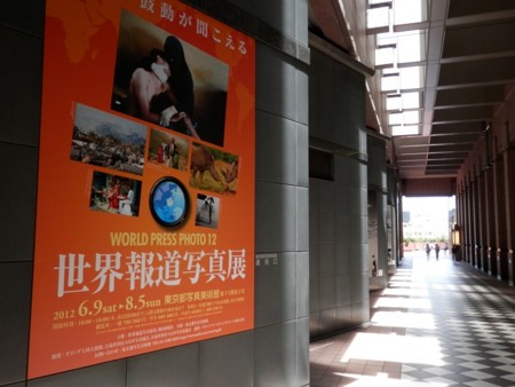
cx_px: 258
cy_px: 194
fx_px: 447
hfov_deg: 59.9
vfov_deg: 46.8
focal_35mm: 30
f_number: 3.3
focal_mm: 5.5
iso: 100
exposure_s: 1/125
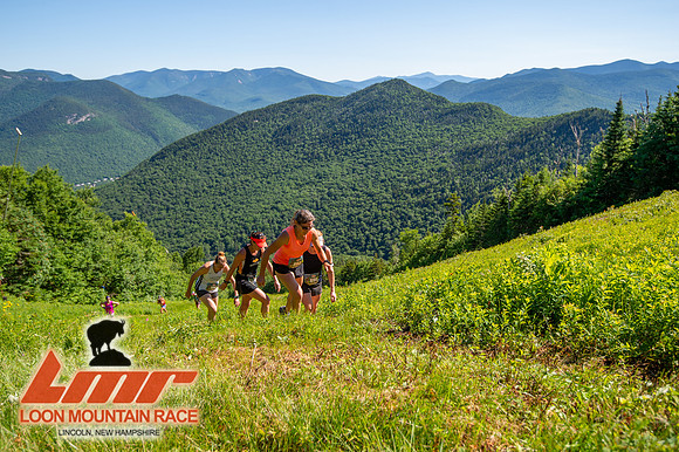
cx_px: 340
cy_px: 226
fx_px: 509
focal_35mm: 27
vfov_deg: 47.9
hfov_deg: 67.4
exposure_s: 1/400
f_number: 5
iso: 100
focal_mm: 27
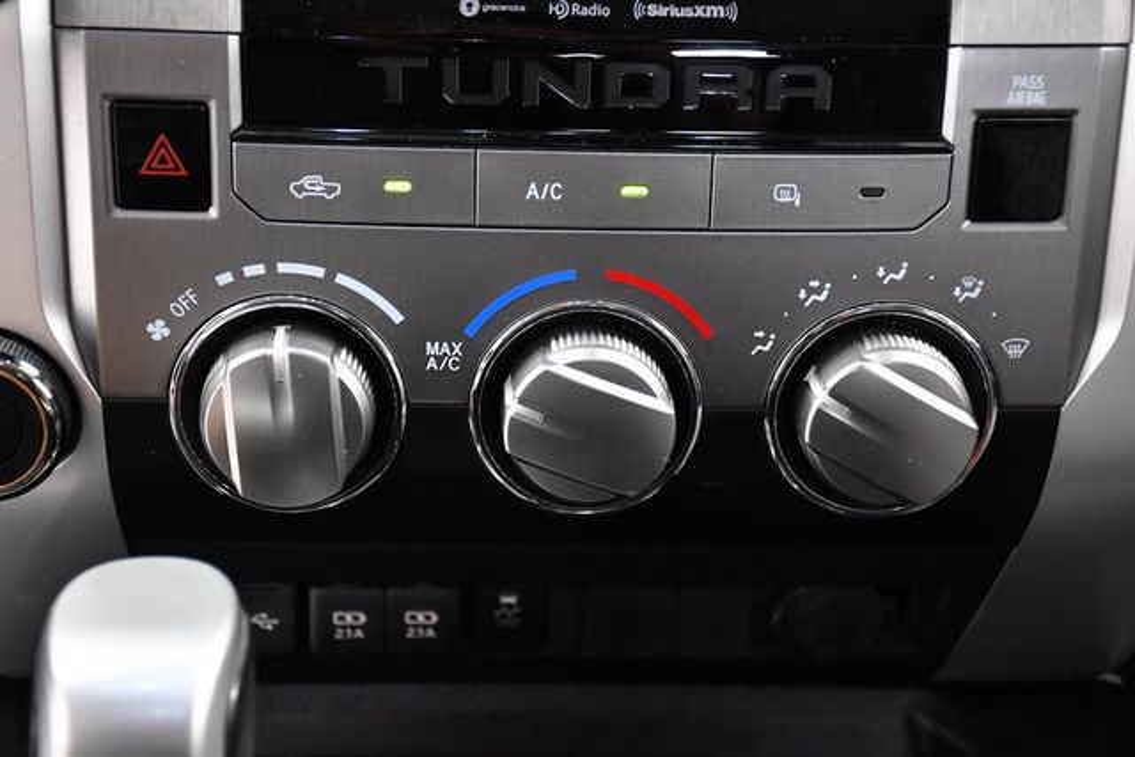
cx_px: 568
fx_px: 2270
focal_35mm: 72
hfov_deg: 28.1
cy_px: 378
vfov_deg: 18.9
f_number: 4.5
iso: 2500
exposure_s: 1/60
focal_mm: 48
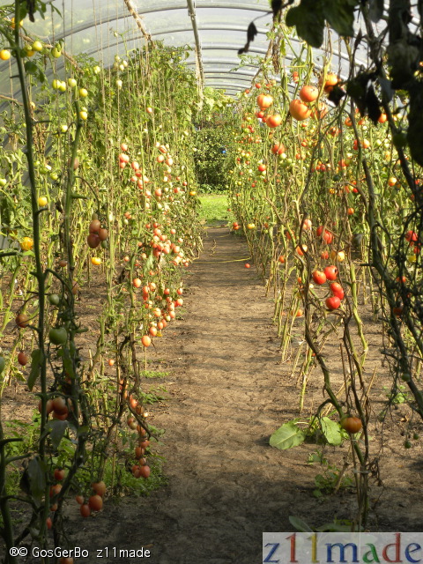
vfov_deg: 23.0
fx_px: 1385
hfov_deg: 17.4
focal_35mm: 85
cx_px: 212
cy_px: 282
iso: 64
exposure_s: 1/141
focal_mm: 15.1
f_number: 4.5
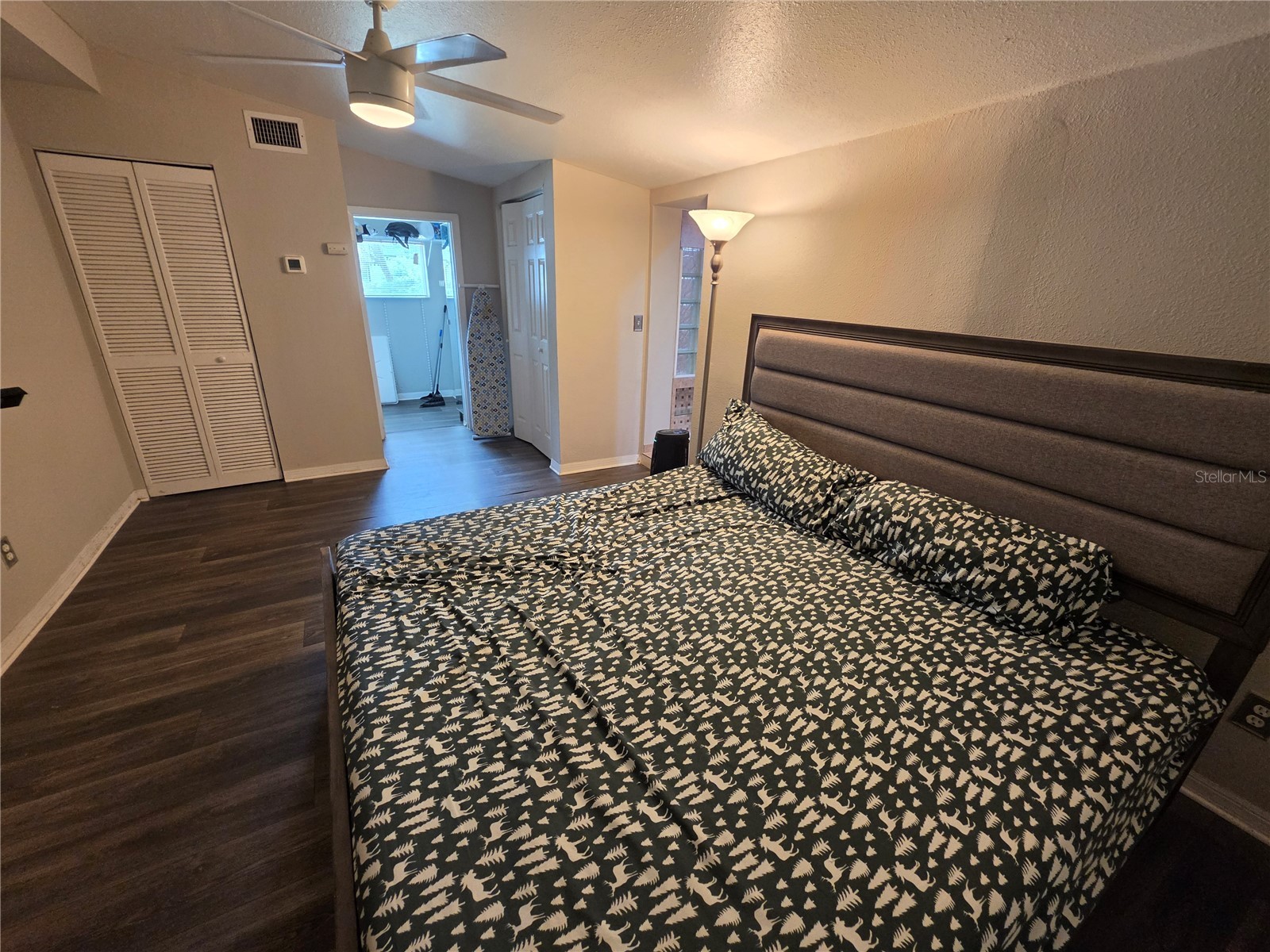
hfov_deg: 106.2
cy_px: 476
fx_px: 477
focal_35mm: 13
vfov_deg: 89.9
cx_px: 635
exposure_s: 1/60
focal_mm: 2.2
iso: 160
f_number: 1.9
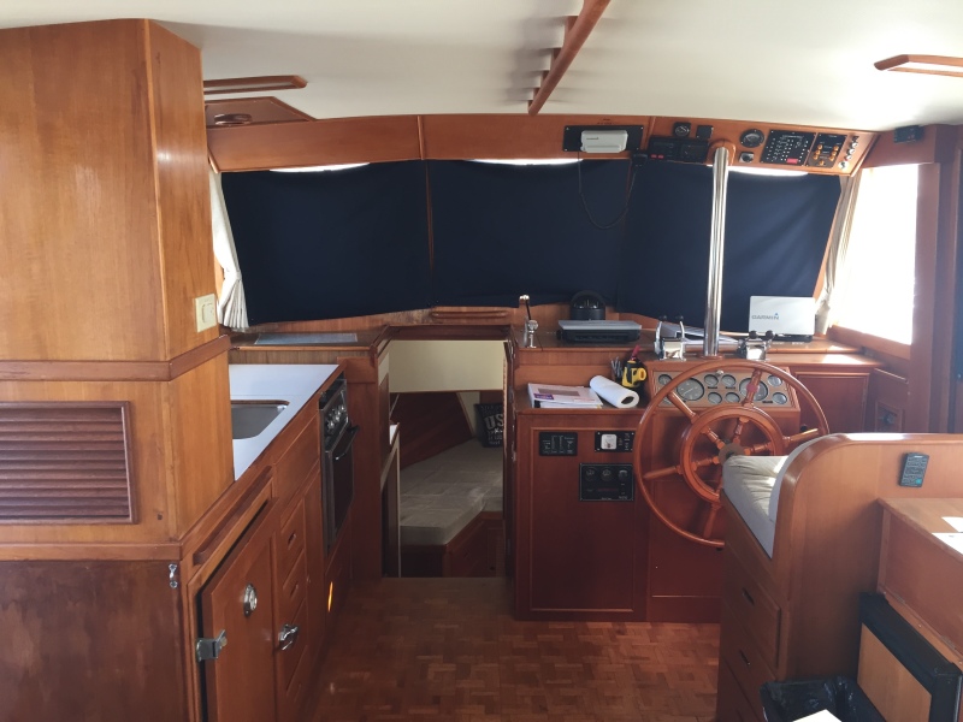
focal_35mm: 29
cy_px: 361
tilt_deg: -9.1
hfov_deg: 61.7
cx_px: 482
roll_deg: +0.7
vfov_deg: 48.2
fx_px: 807
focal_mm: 4.15
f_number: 2.2
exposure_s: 1/33
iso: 32
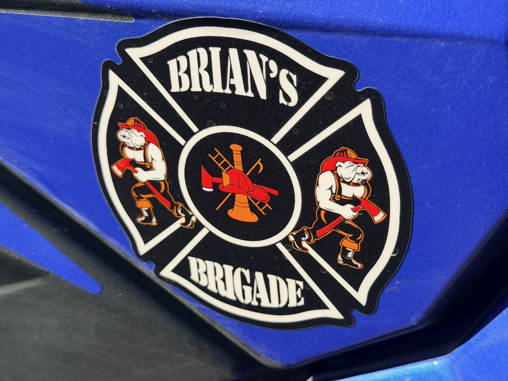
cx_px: 254
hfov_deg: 39.7
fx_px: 704
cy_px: 190
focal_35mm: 48
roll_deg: -1.1
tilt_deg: -9.6
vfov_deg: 30.3
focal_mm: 6.76
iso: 80
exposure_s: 1/2146
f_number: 1.78
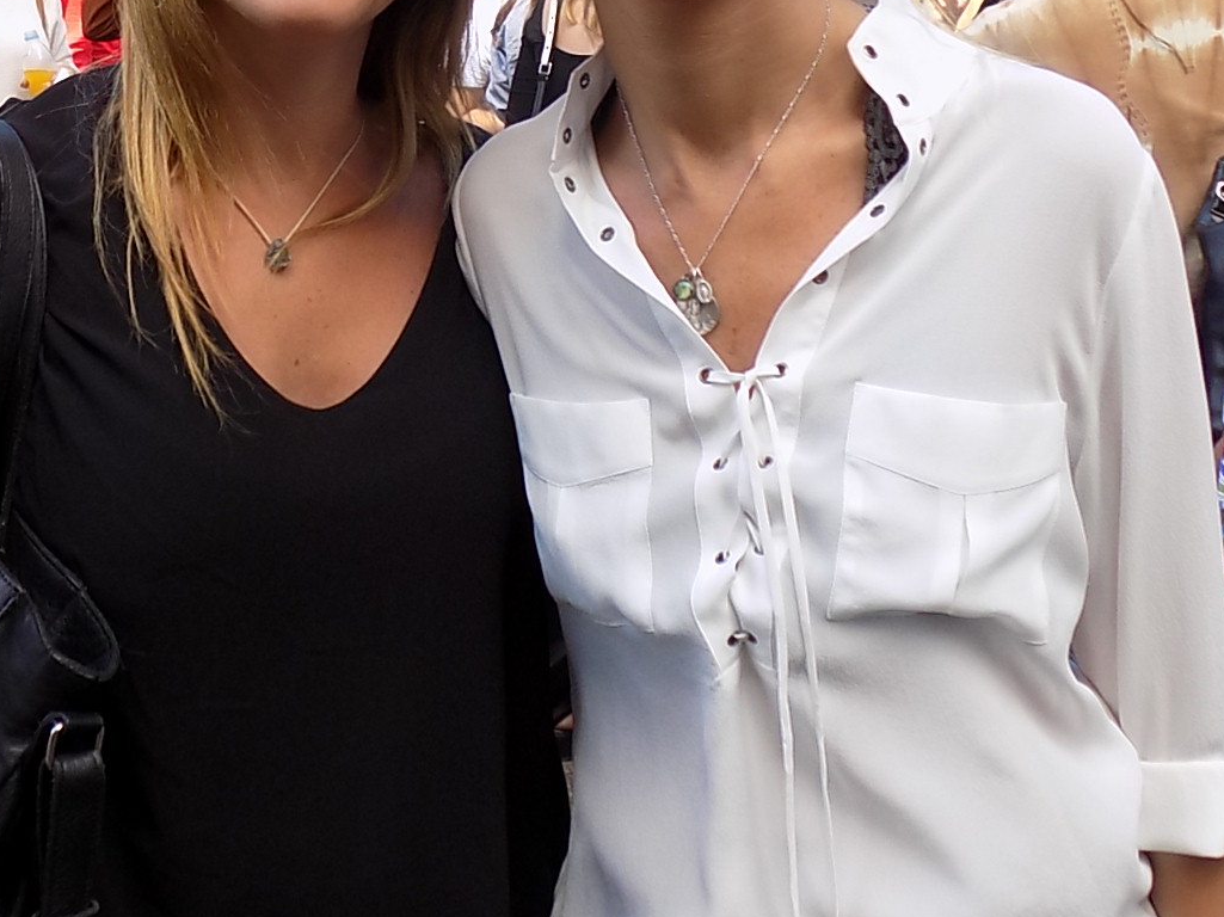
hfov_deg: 37.3
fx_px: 1803
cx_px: 465
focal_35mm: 51
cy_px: 278
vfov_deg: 28.3
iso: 80
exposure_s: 1/200
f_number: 3.1
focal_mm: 4
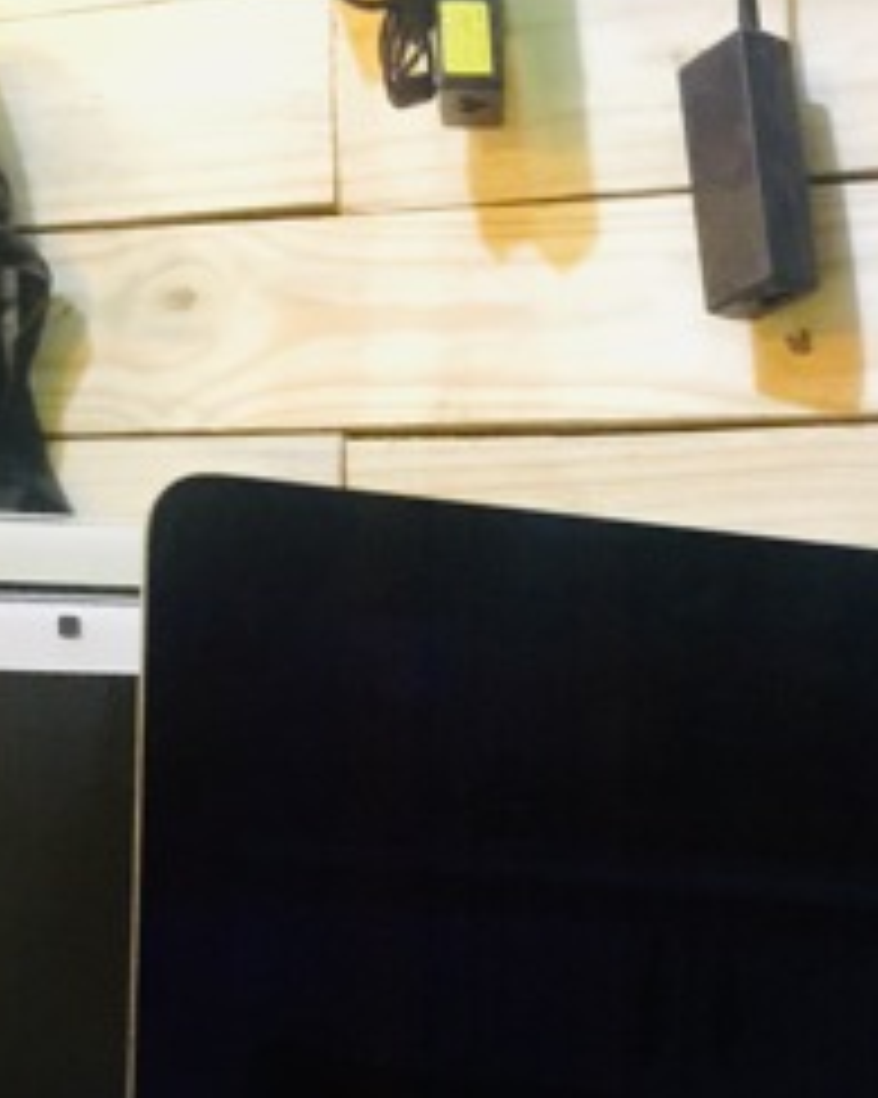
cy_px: 932
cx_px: 804
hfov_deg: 25.3
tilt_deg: -5.9
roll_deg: -0.9
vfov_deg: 31.4
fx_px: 1885
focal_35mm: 58
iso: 160
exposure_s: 1/8
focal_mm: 4.15
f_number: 2.2
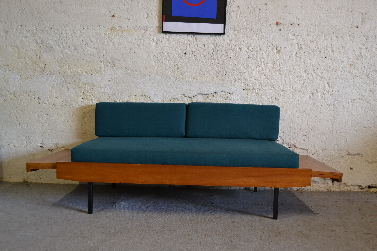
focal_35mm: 33
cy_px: 126
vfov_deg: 40.0
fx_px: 346
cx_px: 188
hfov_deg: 57.2
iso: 1600
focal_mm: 22
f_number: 3.5
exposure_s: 1/60
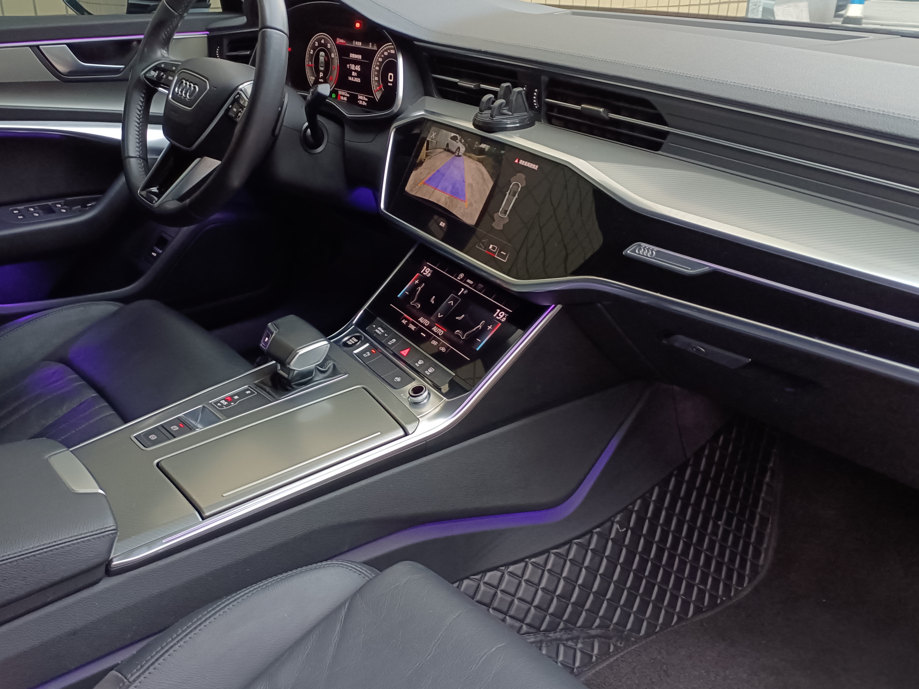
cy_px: 341
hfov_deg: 55.1
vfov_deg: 42.9
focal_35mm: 33
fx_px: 876
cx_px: 394
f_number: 1.8
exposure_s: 1/25
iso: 1996
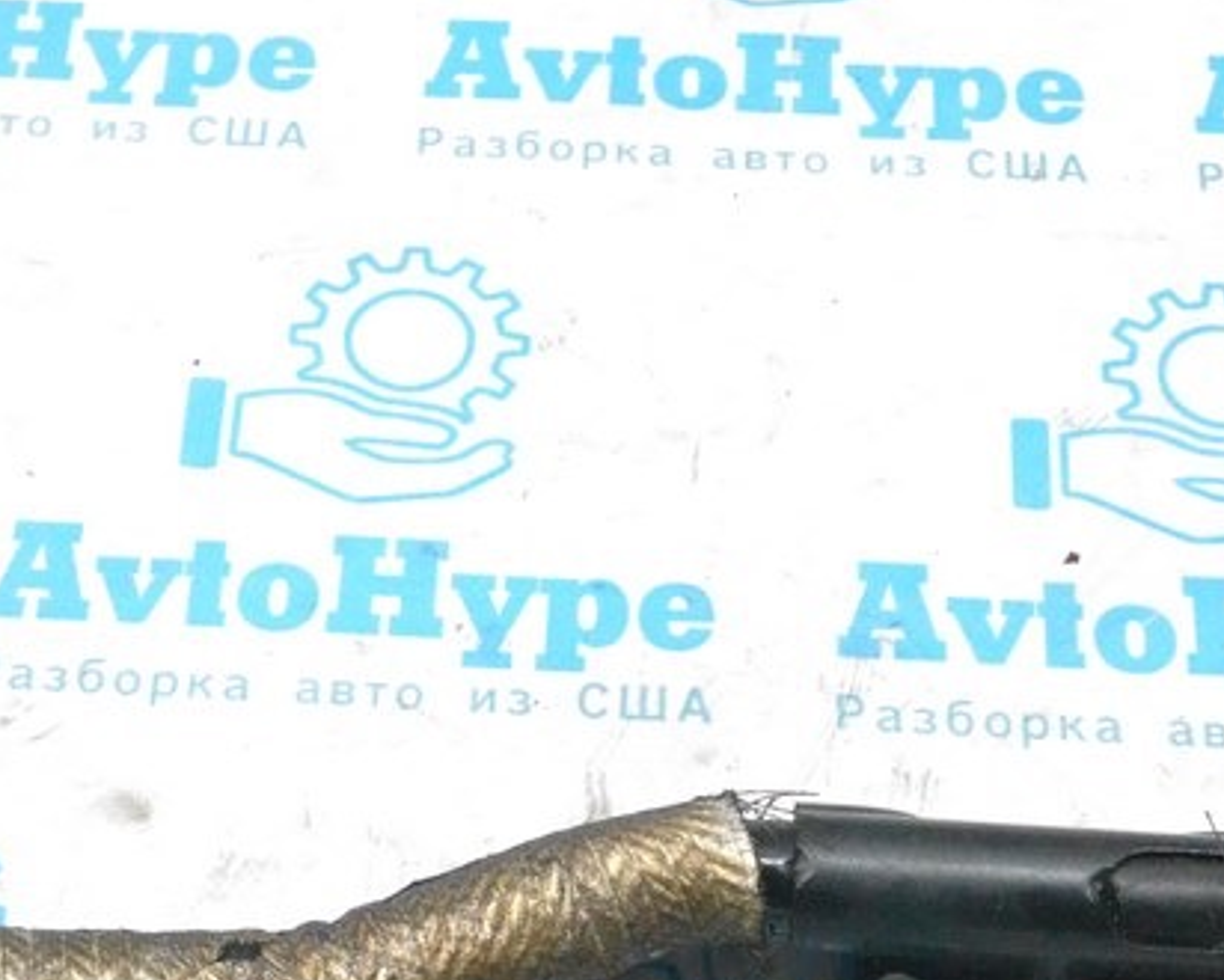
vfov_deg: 18.1
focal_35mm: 84
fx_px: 3044
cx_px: 463
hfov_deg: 22.7
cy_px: 803
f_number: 9
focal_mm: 24
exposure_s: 1/160
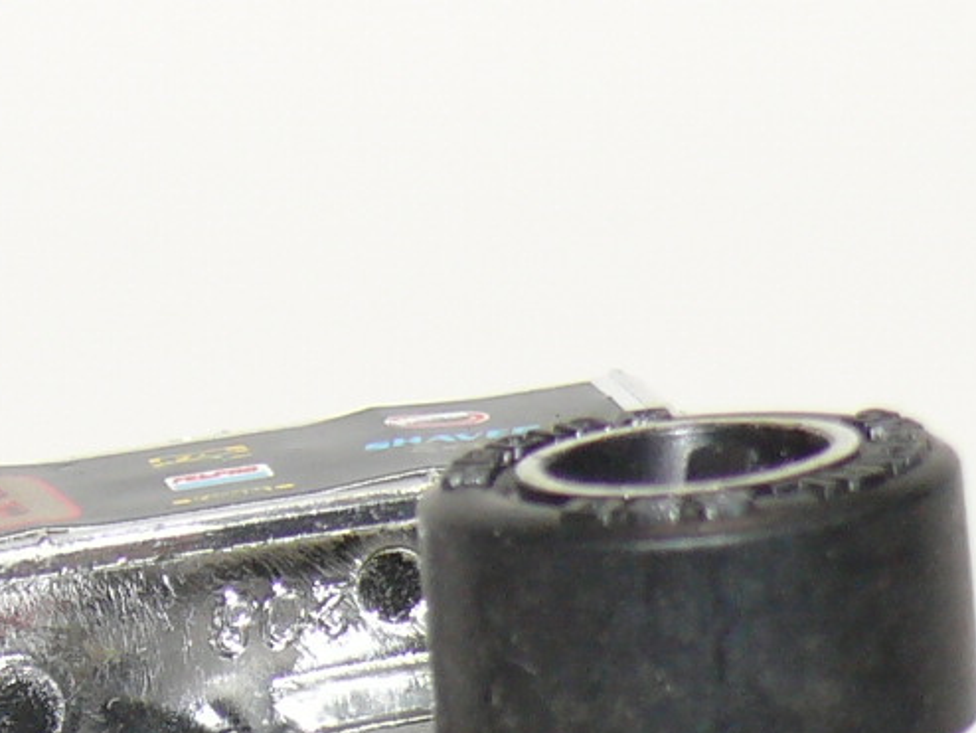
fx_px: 8858
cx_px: 160
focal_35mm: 314
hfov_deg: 6.3
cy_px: 1027
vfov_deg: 4.7
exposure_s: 1/30
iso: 100
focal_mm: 13
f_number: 4
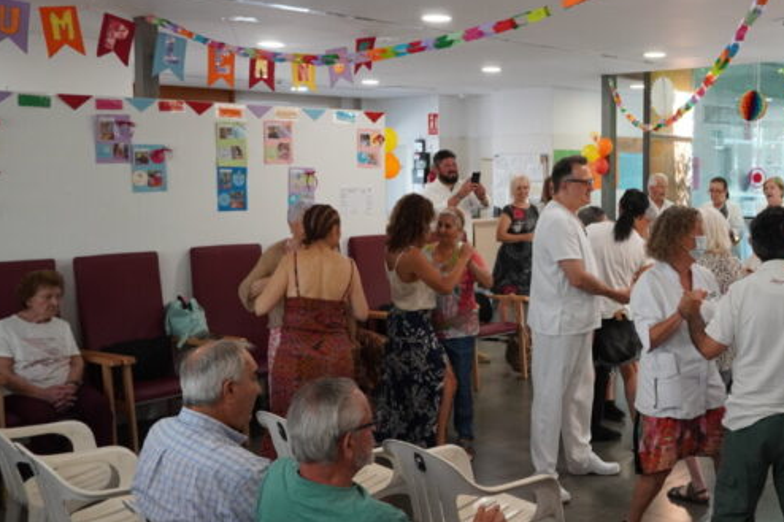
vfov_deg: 31.8
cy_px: 233
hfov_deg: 45.0
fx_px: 914
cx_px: 579
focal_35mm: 42
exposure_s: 1/160
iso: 1250
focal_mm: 18
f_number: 4
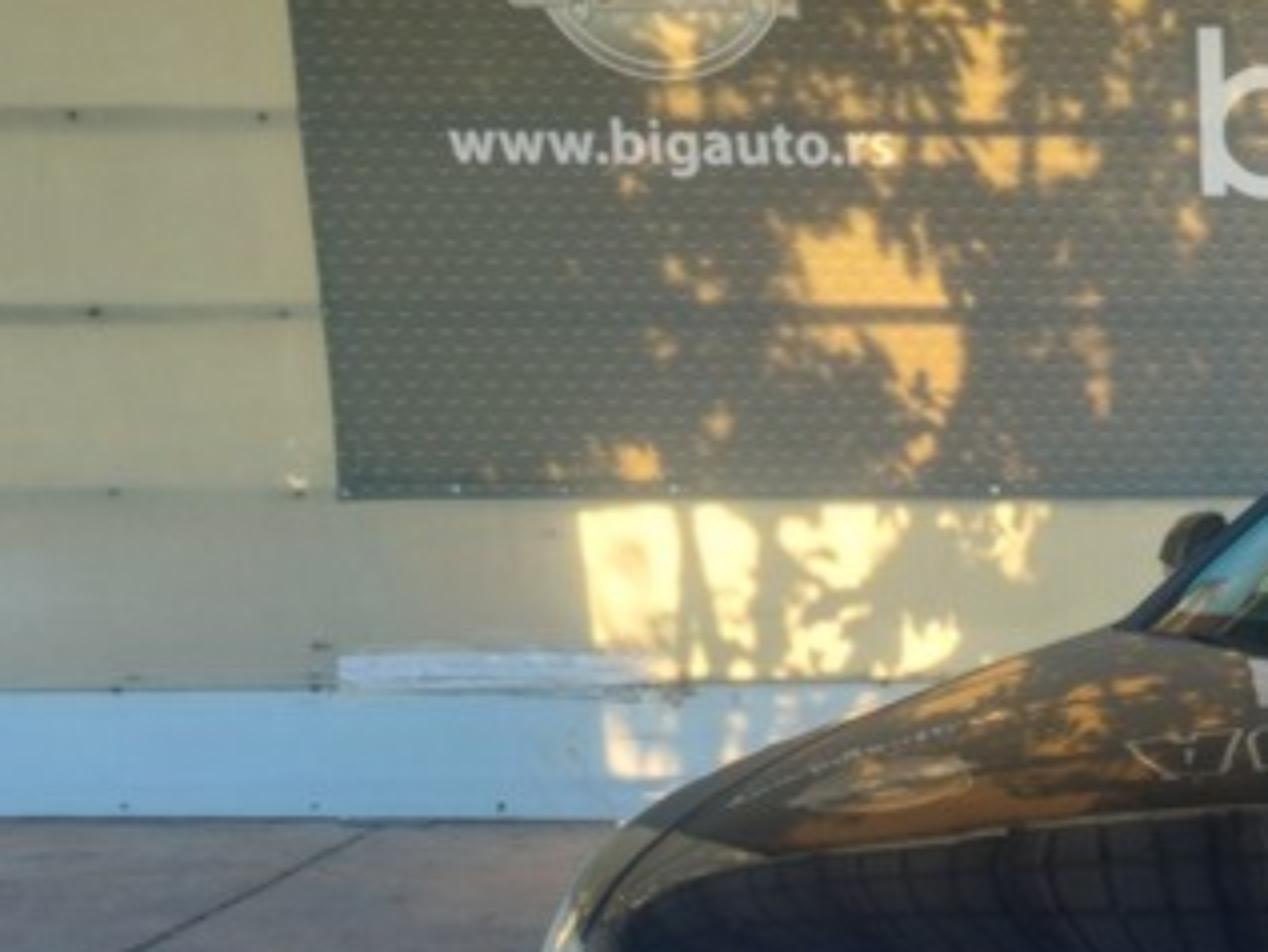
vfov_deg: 22.7
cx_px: 1452
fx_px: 2309
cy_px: 864
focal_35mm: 63
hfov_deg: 27.6
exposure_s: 1/119
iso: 40
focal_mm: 5.23
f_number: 1.8
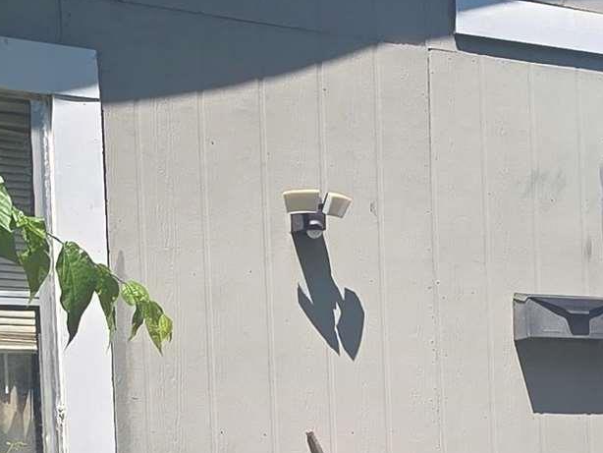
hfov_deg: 29.8
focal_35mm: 65
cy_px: 514
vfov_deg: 21.3
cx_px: 291
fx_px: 1133
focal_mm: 2.2
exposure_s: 1/1488
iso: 40
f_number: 1.9
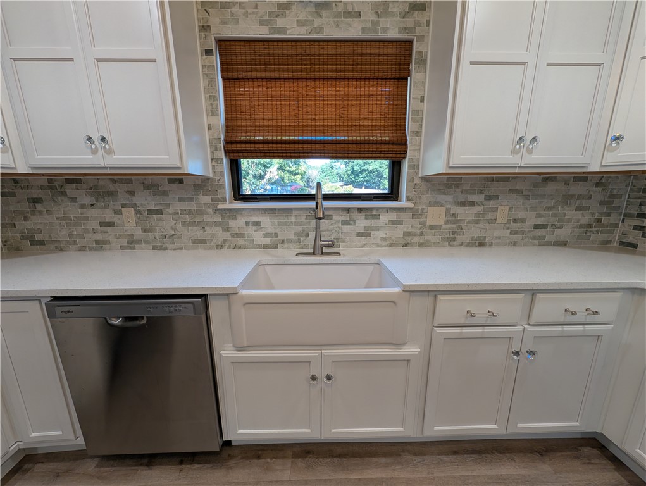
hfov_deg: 110.5
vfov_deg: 94.6
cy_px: 243
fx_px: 224
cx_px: 323
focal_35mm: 12
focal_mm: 2.02
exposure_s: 1/149
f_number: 1.7
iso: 49
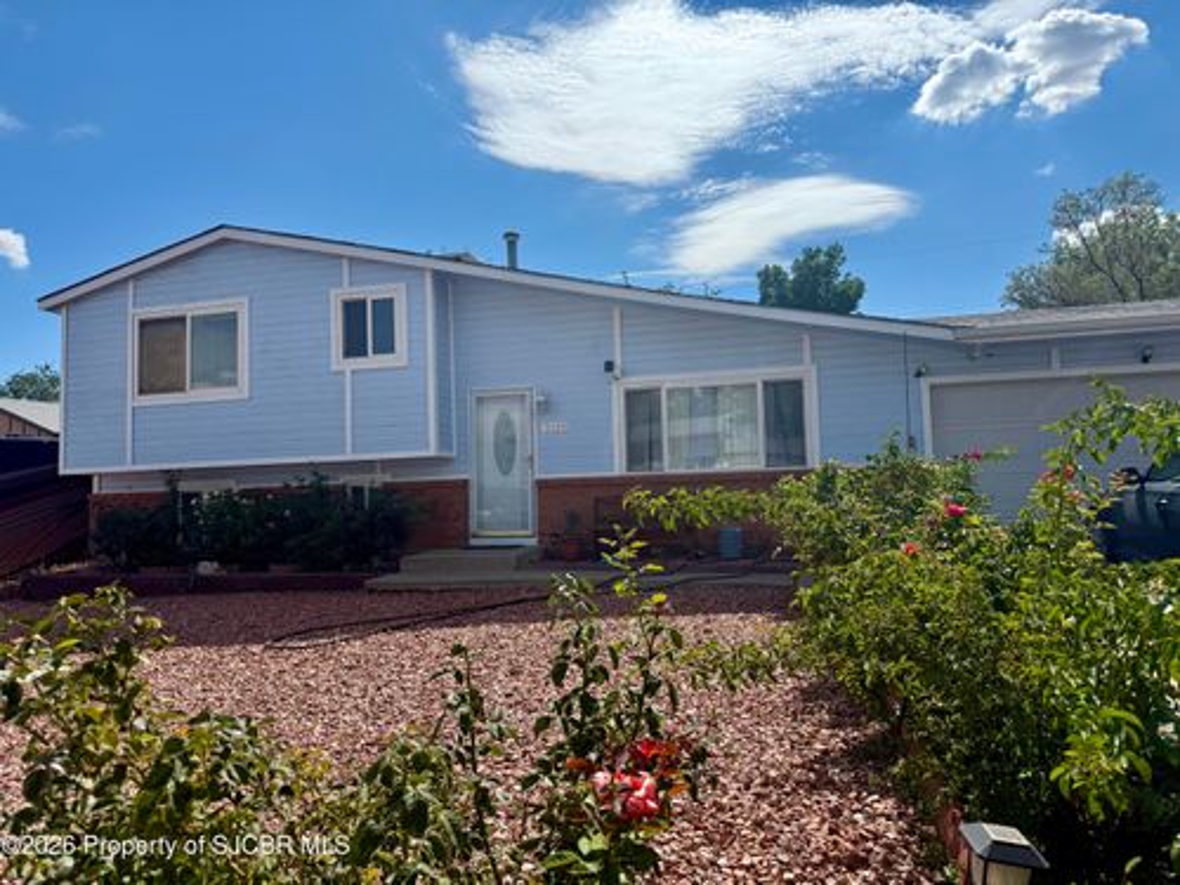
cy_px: 442
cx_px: 590
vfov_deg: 56.8
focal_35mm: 24
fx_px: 818
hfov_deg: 71.6
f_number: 1.78
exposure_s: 1/14286
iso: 125
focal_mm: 6.76
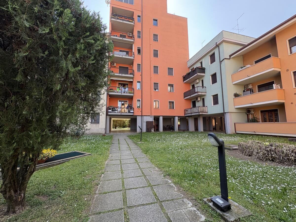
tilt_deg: +6.7
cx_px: 148
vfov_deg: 85.7
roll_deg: +0.6
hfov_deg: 102.1
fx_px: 120
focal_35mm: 14
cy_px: 111
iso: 40
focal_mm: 2.22
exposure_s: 1/234
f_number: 2.2
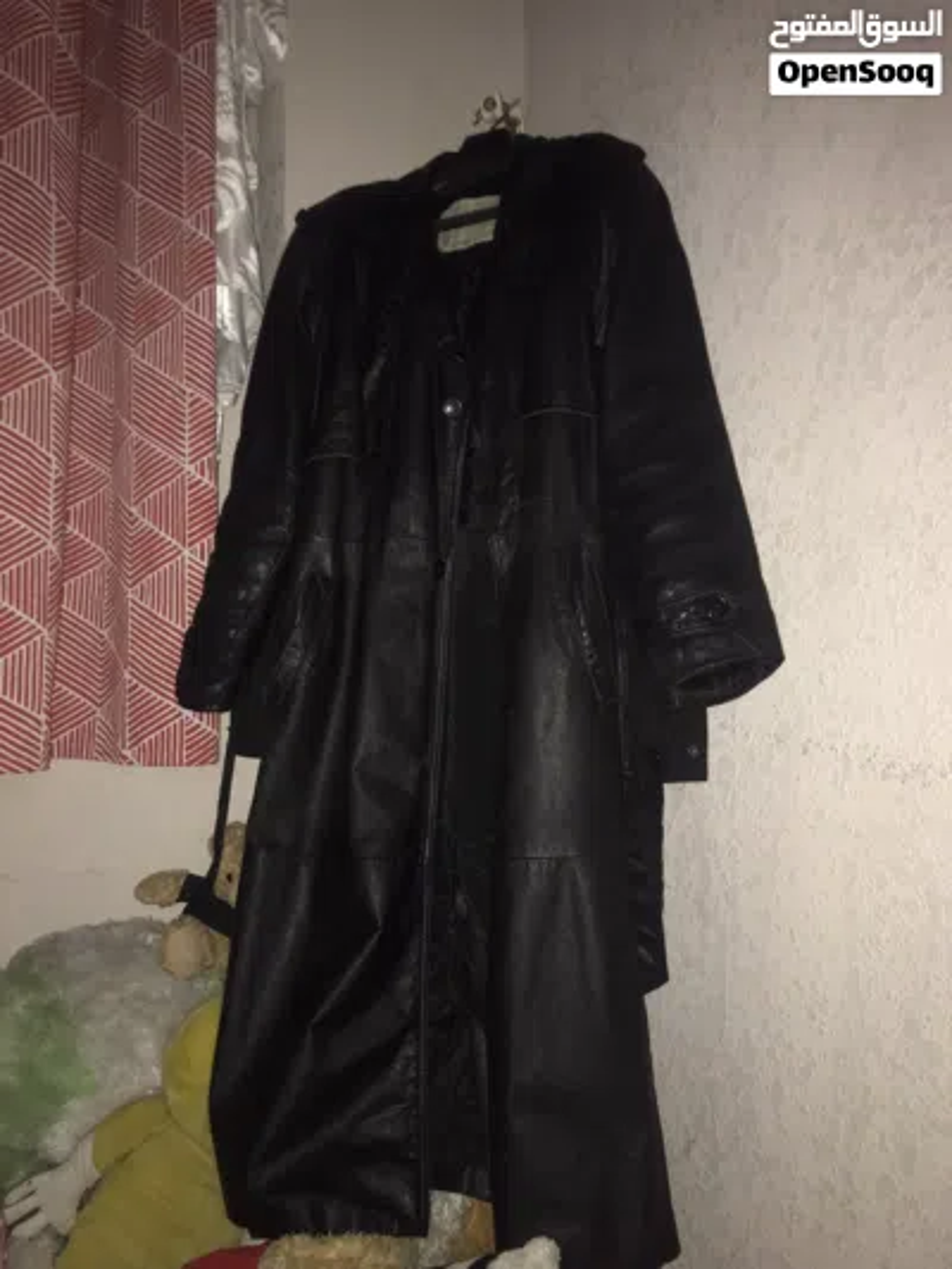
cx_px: 476
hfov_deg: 49.8
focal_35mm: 28
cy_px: 634
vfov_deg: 63.4
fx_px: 1026
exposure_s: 1/17
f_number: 1.8
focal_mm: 3.99
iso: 80
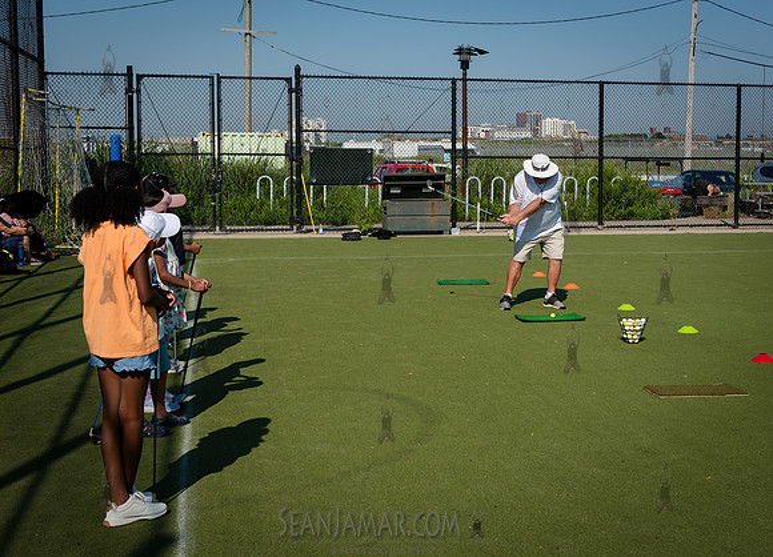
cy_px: 237
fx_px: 1086
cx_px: 481
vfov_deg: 28.7
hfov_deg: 38.9
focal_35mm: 49
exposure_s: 1/800
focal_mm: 40
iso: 100
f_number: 5
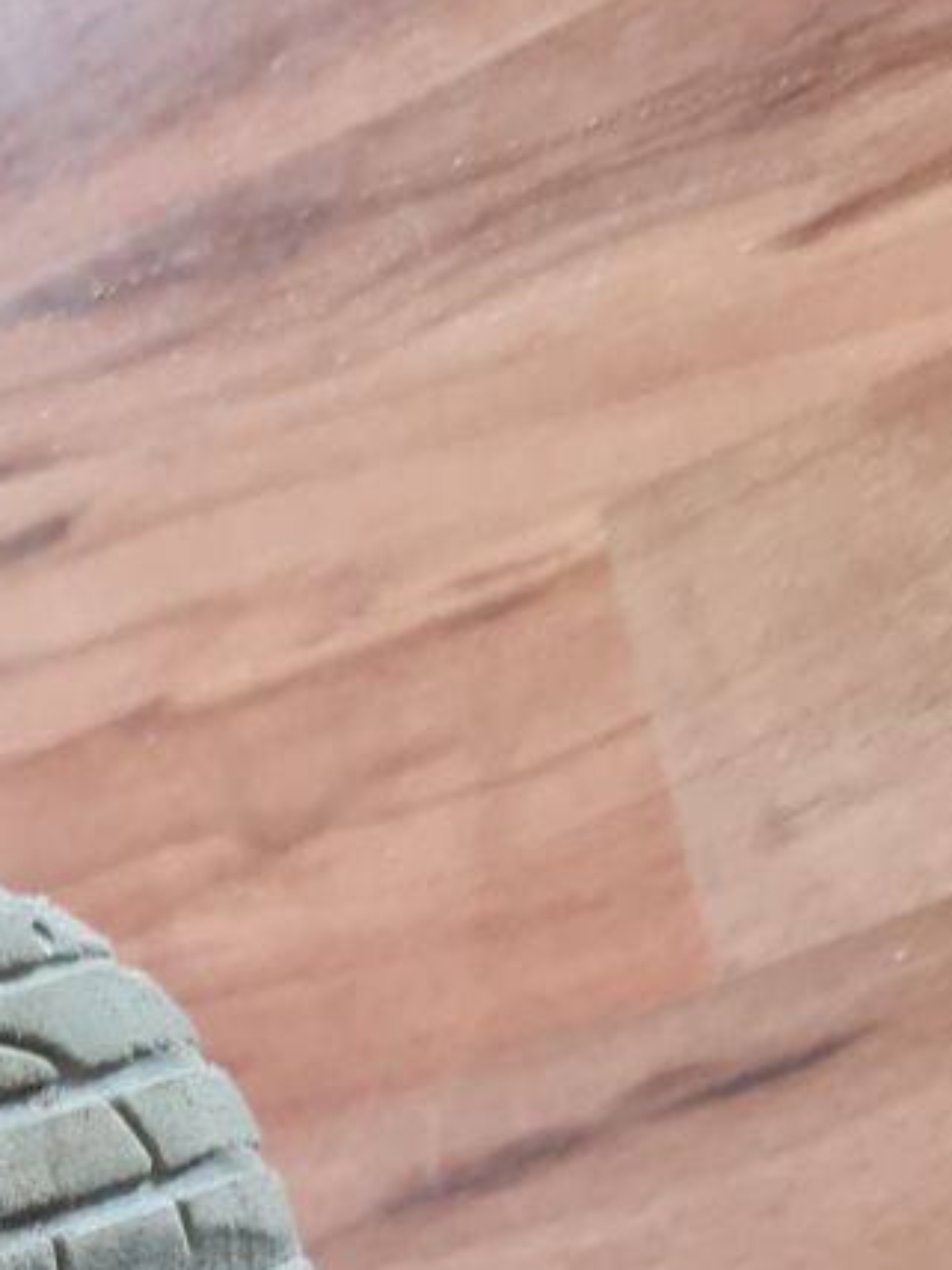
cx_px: -107
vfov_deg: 20.4
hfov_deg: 17.6
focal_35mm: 81
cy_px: 1948
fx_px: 2970
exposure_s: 1/50
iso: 320
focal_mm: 5.4
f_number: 1.8
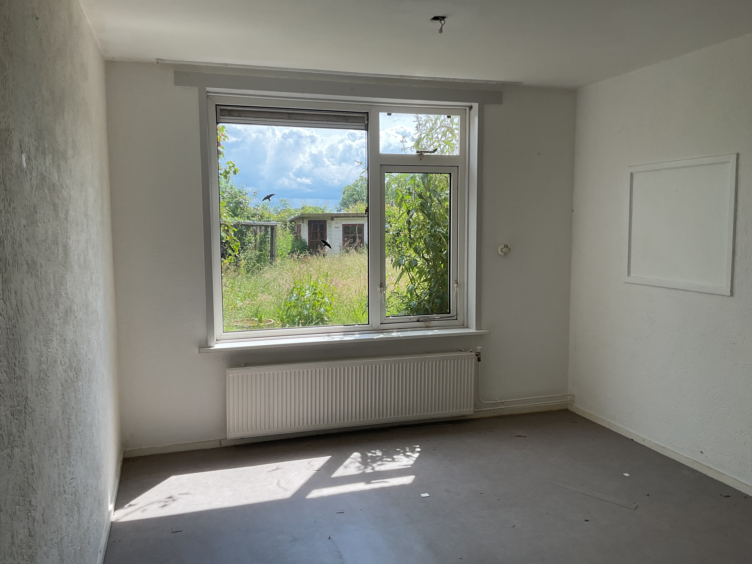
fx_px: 630
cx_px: 376
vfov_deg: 48.2
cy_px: 282
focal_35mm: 29
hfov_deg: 61.7
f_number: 1.8
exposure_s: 1/473
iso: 16
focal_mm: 3
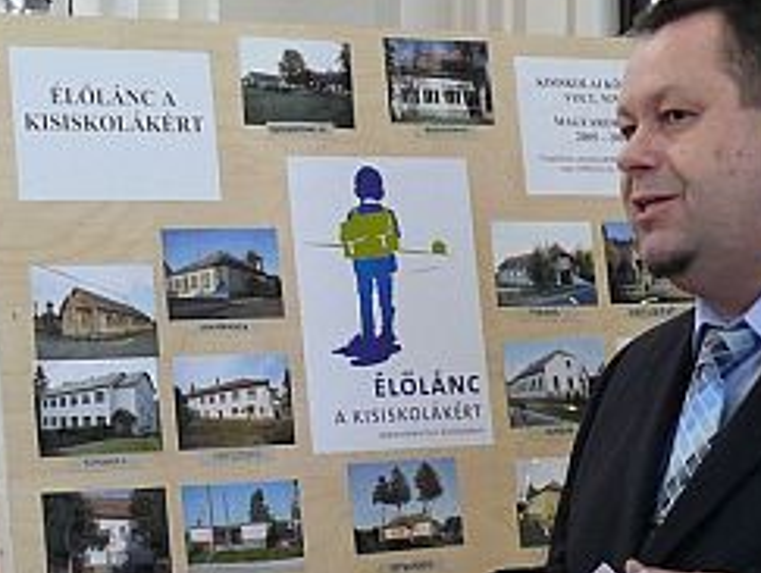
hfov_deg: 15.8
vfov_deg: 12.0
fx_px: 2730
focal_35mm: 124
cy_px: 279
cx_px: 557
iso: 200
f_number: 3.2
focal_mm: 10.6
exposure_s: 1/20
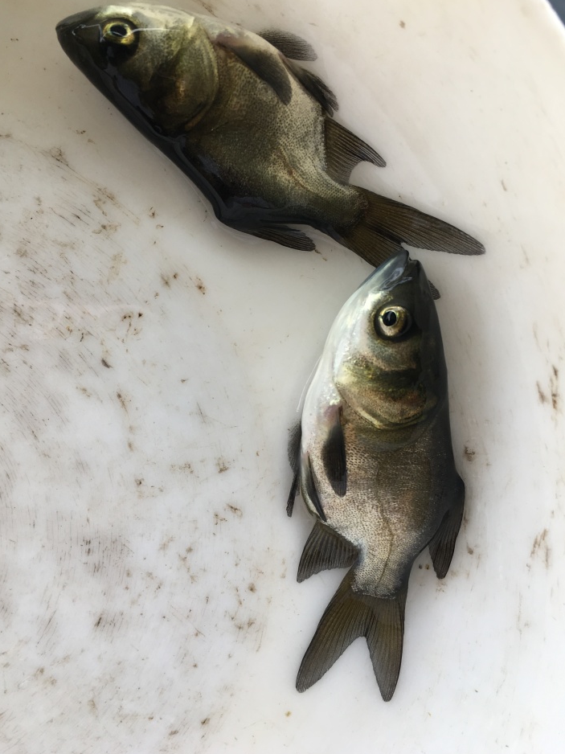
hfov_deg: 42.9
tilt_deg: -83.2
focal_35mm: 33
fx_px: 718
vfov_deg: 55.3
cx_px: 249
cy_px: 349
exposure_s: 1/239
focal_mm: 4.15
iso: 25
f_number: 2.2
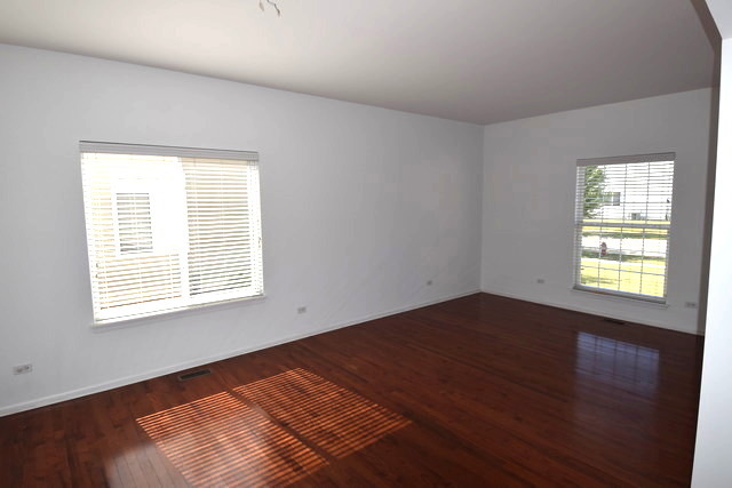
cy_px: 244
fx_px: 397
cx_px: 366
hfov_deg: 85.4
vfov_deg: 63.2
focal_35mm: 20
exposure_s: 1/200
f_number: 7.1
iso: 100
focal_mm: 13
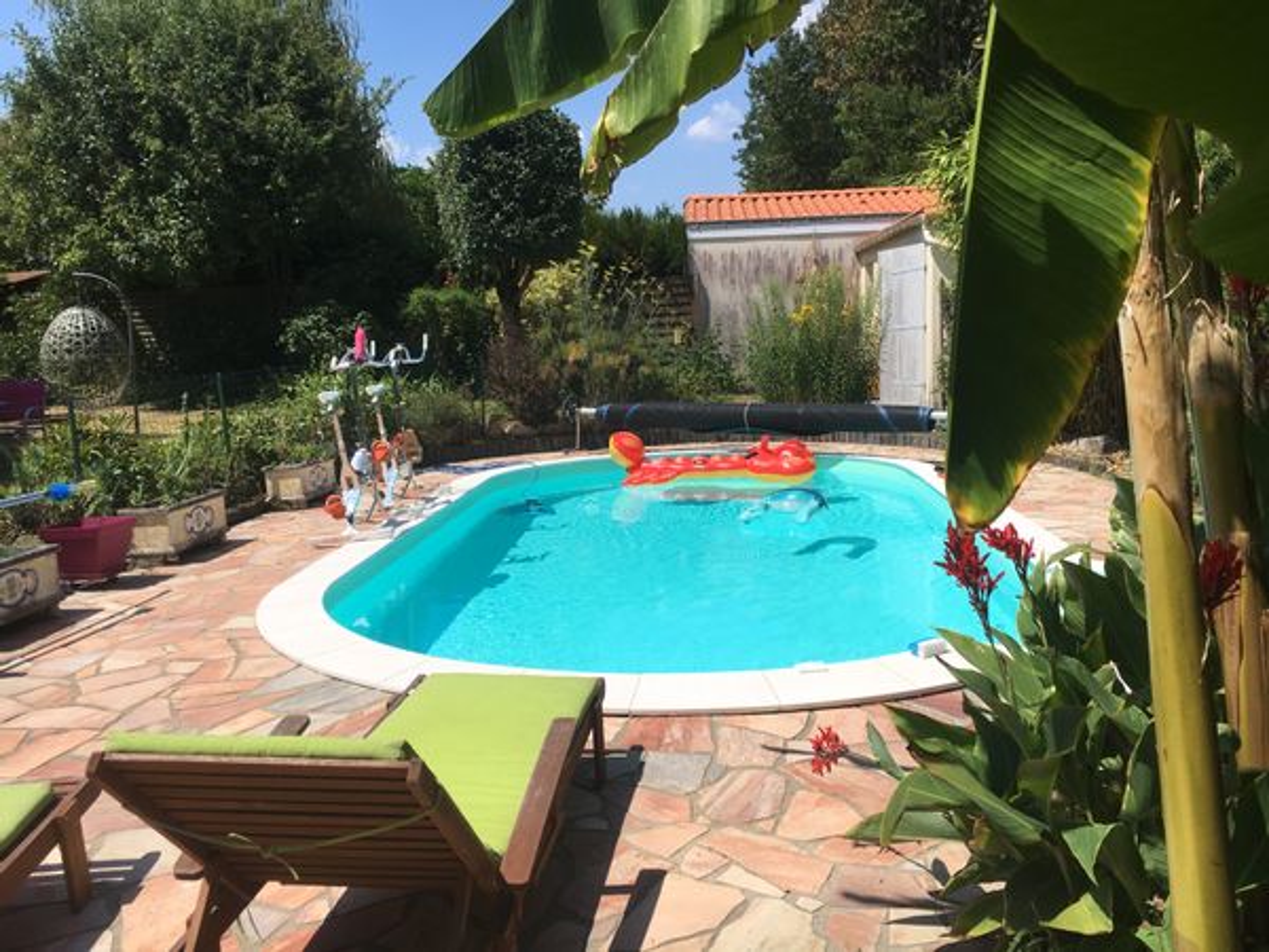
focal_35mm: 29
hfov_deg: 61.7
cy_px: 476
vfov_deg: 48.2
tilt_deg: -7.3
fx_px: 1063
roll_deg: +2.5
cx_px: 634
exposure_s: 1/2747
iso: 25
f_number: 2.2
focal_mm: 4.15
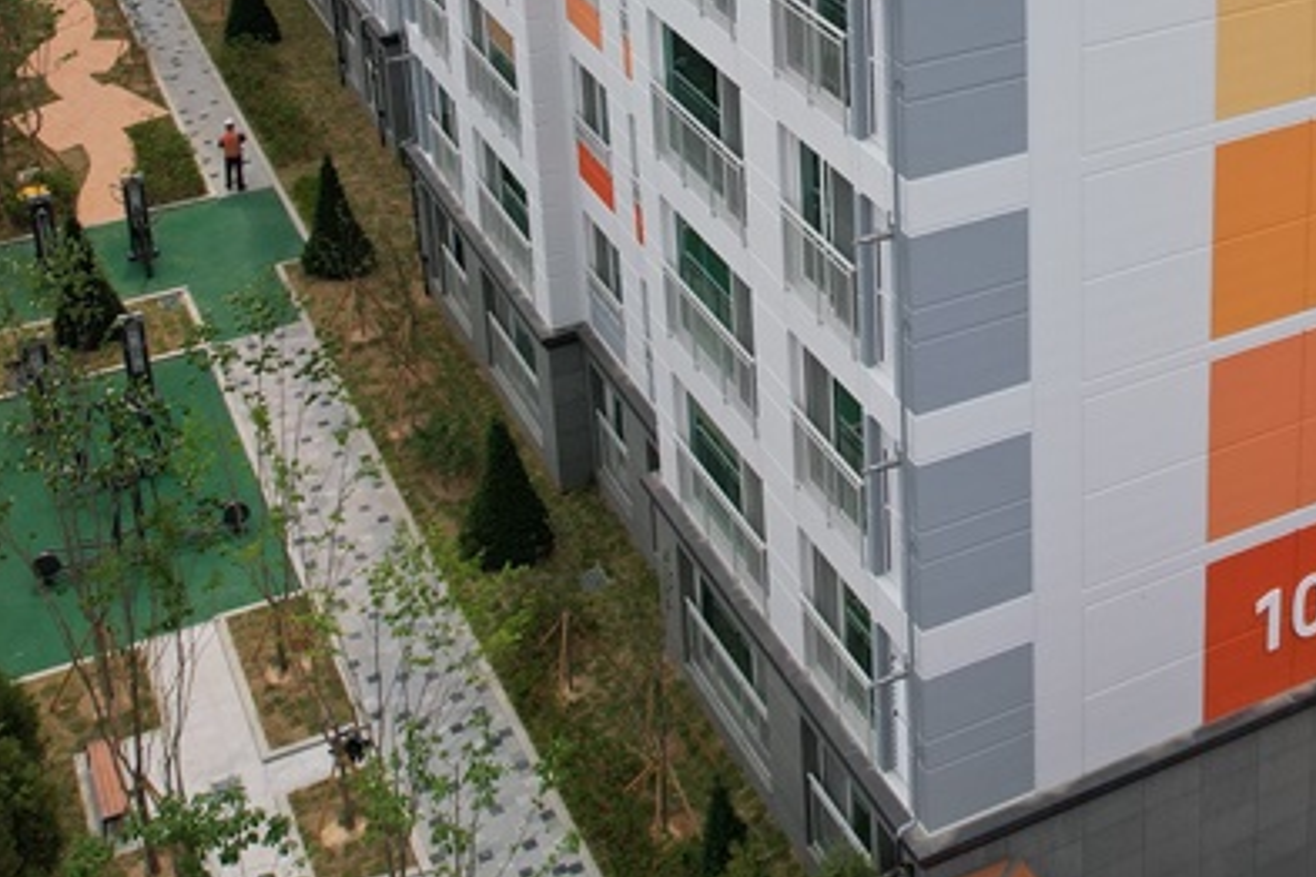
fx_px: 2047
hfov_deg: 34.7
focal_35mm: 56
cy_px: -151
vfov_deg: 22.5
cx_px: 1015
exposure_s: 1/2500
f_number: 2.8
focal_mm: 8.38
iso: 200
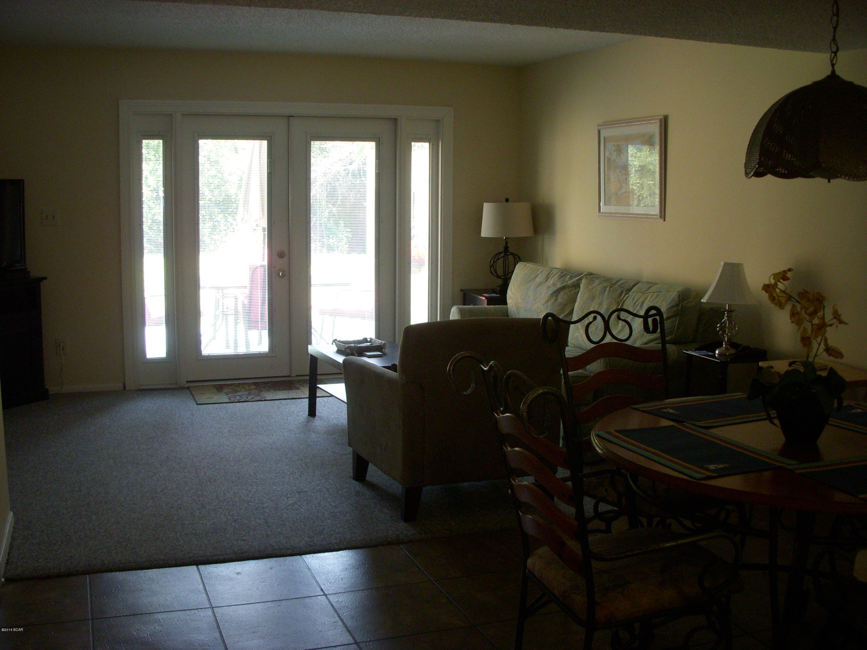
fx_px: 952
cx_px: 434
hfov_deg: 49.0
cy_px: 325
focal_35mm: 38
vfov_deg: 37.7
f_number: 3.3
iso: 200
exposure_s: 1/30
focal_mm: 6.3
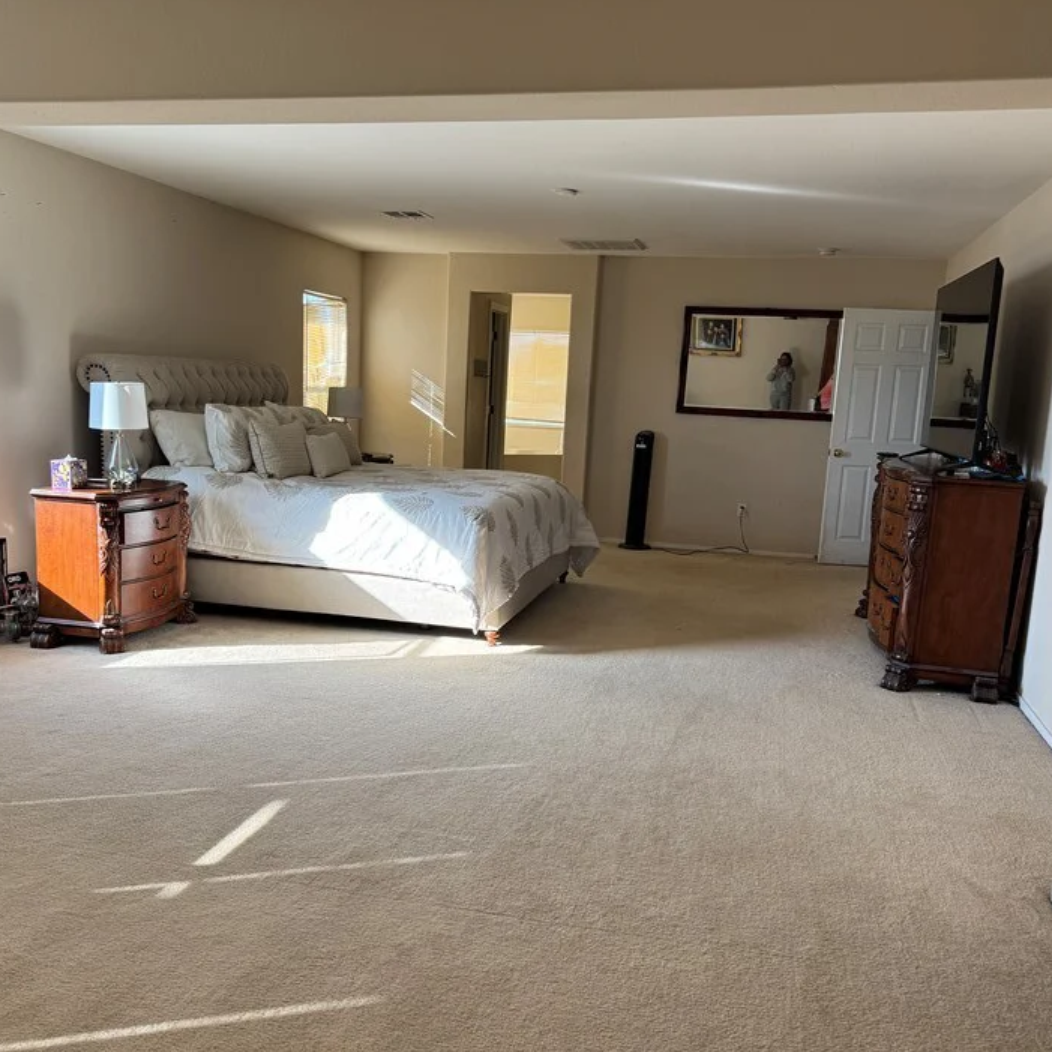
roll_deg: -3.3
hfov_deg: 52.5
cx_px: 495
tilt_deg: -9.5
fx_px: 1066
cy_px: 560
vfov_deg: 52.5
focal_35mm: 31
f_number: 1.78
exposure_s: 1/174
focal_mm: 6.76
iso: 80
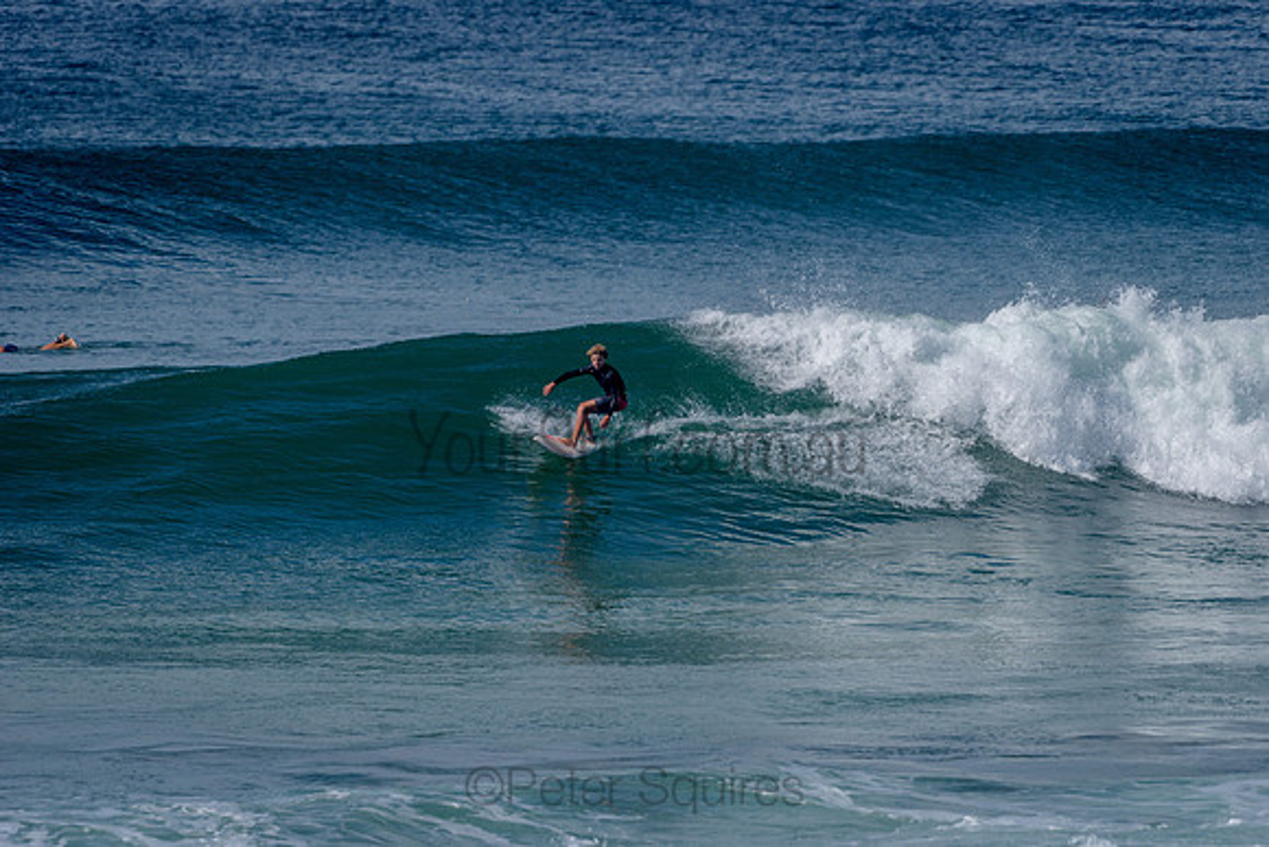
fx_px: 13750
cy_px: 424
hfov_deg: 5.3
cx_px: 634
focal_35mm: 390
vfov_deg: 3.5
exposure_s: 1/2000
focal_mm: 390
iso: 160
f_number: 5.6
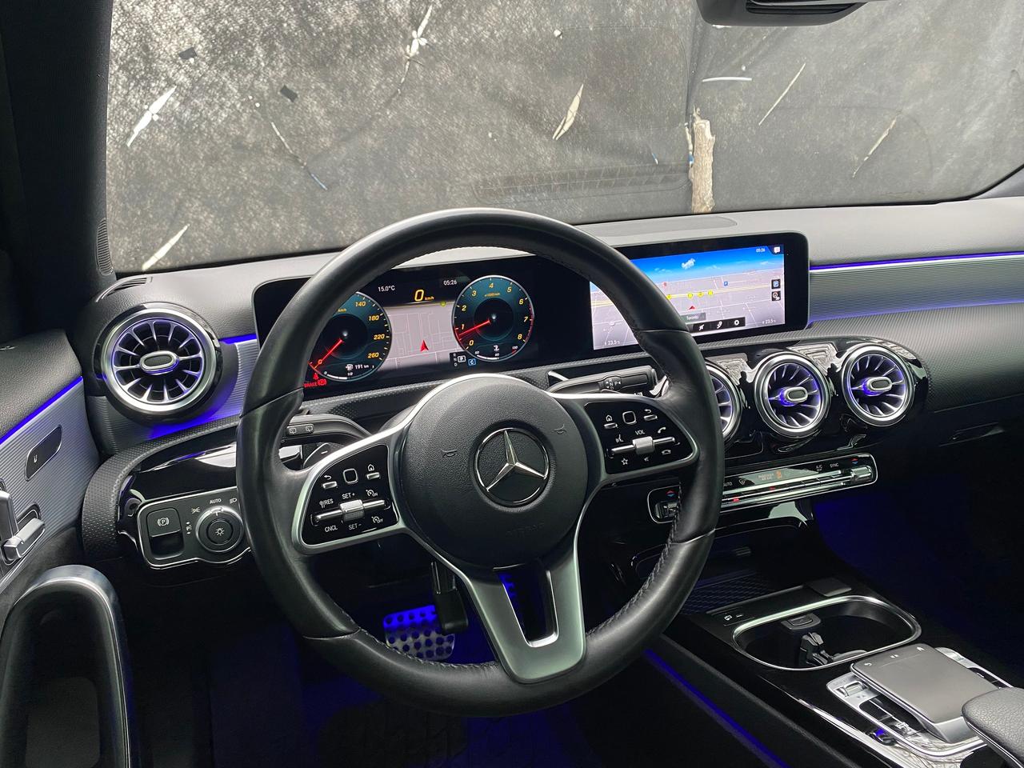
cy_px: 384
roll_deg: +1.5
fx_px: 769
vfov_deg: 53.1
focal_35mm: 26
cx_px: 512
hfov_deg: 67.3
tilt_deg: -14.9
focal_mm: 4.25
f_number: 1.8
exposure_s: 1/59
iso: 125
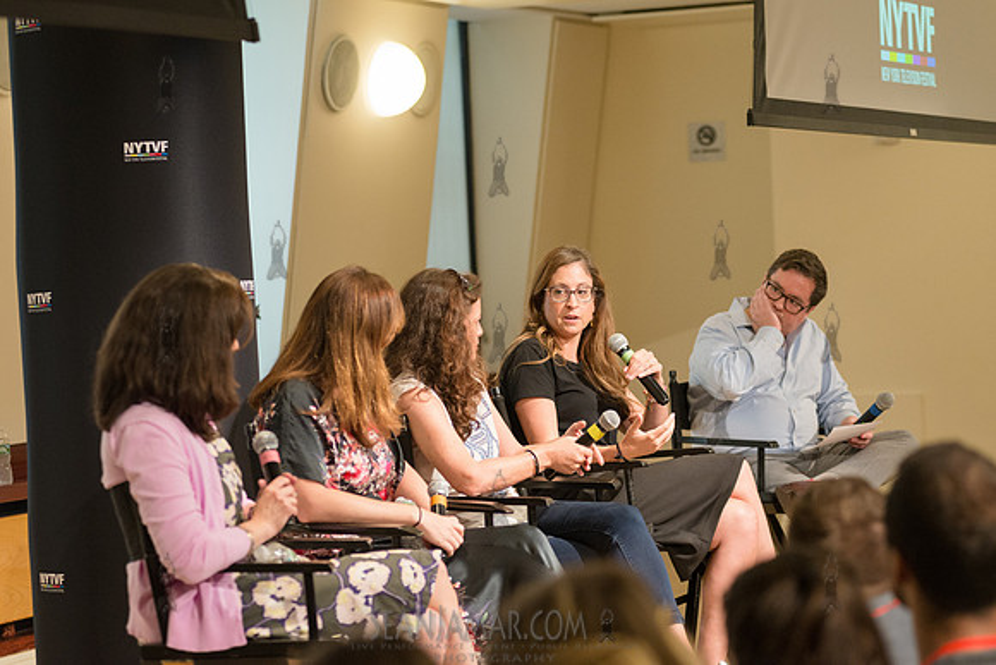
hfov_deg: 20.4
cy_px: 332
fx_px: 2767
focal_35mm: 100
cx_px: 498
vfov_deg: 13.7
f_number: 4
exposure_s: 1/160
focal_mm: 100
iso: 2500
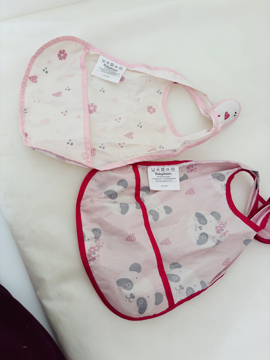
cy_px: 180
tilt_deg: -66.8
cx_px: 135
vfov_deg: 67.3
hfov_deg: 53.1
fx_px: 270
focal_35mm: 26
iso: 125
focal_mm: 5.96
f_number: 1.6
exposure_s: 1/113
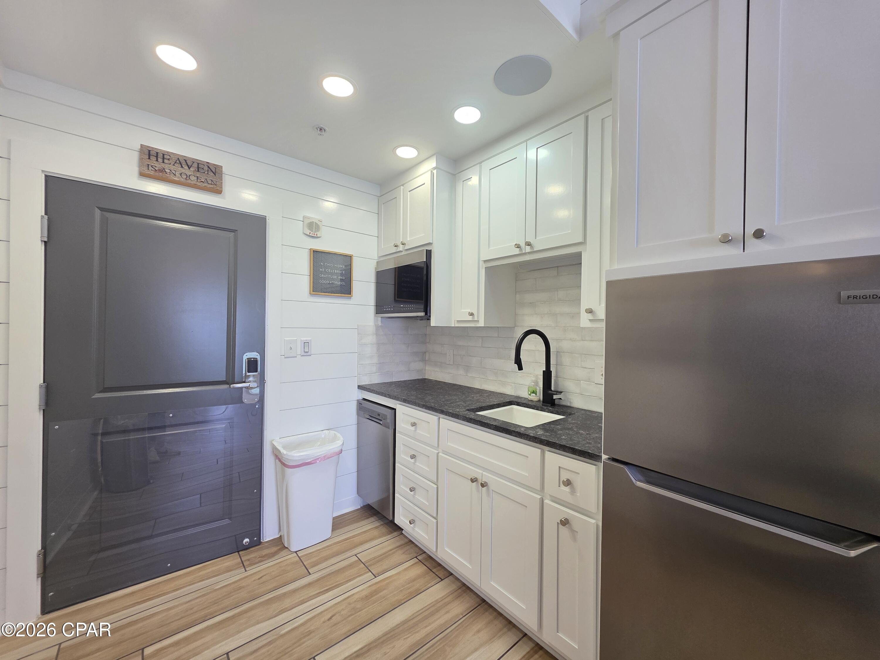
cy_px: 330
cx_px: 440
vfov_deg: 89.9
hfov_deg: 106.2
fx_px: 330
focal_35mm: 13
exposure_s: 1/120
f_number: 1.9
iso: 125
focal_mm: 2.2
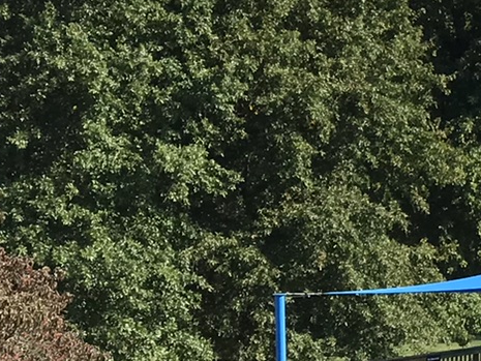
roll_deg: +1.0
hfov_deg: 7.6
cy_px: 65
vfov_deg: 5.9
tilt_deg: -0.6
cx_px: 878
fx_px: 3489
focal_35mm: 251
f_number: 2.8
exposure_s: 1/577
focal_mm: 6.6
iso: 20
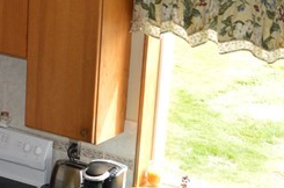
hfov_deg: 17.1
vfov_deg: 11.2
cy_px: 203
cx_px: 183
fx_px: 944
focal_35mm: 120
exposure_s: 1/125
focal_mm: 18
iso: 400
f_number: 4
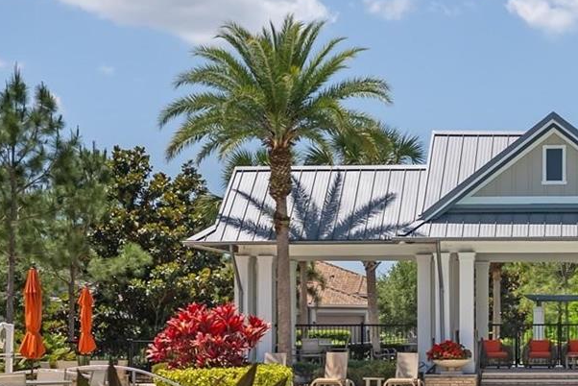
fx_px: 1494
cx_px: 518
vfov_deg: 14.6
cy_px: 302
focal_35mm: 93
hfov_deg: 21.4
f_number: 2.8
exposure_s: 1/400
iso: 250
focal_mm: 35
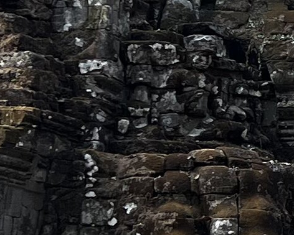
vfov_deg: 7.2
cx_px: 741
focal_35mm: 215
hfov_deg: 8.2
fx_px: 1872
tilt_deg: +13.6
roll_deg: -0.1
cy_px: 57
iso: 64
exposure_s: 1/128
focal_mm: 5.7
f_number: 1.5
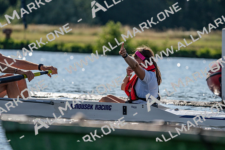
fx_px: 1950
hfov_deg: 6.6
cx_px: 112
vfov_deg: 4.4
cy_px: 75
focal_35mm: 312
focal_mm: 312
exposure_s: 1/1600
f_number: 6.3
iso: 160
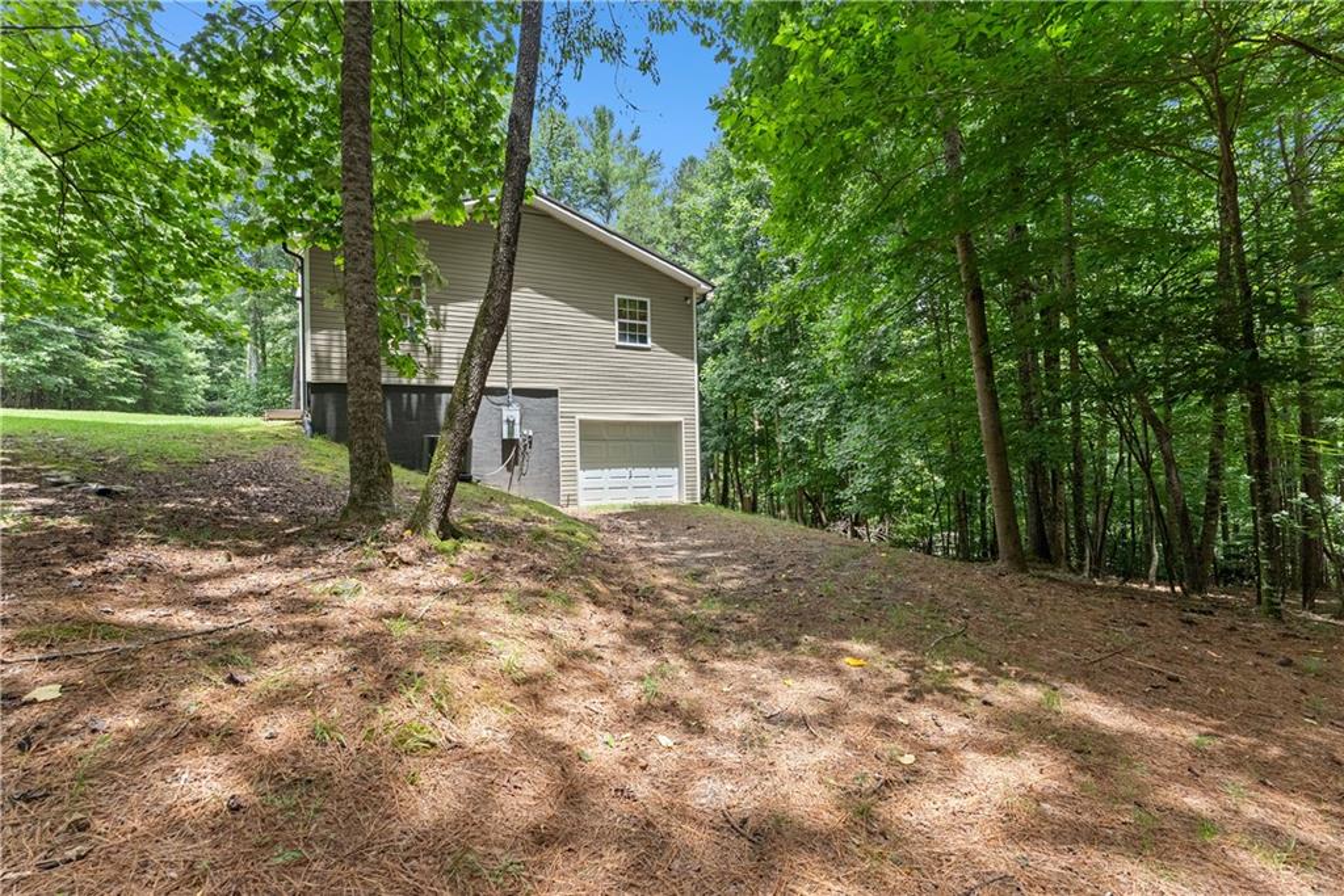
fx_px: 523
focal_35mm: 14
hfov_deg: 104.2
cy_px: 448
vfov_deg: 81.2
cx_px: 672
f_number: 7.1
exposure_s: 1/500
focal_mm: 14
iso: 800
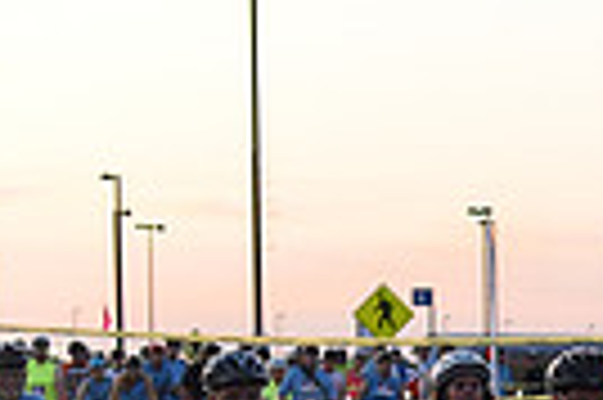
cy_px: 762
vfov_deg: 6.2
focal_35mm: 217
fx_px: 3630
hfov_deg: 9.0
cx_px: 1143
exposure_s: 1/400
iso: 2500
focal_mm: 50
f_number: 3.2
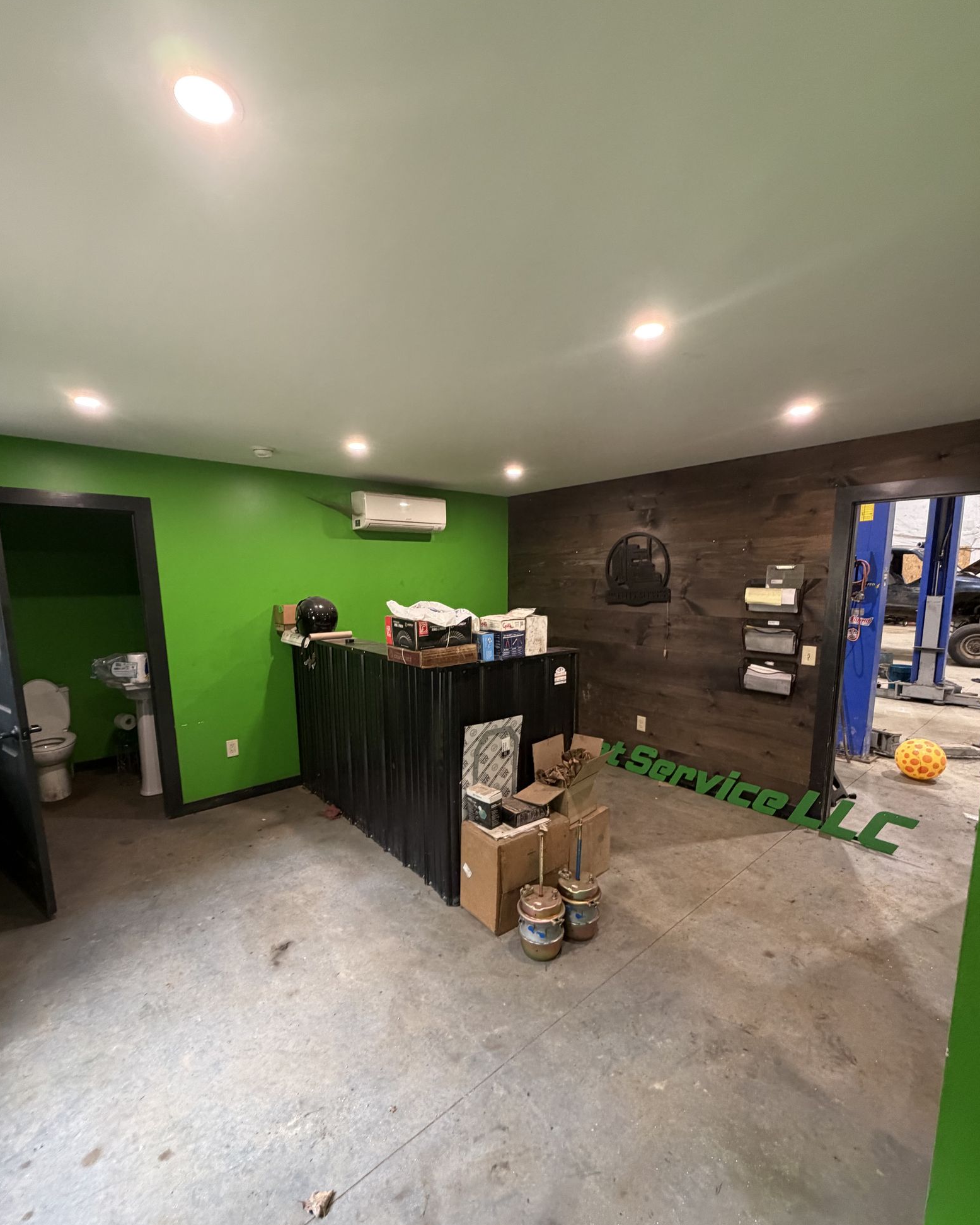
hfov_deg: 84.0
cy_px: 665
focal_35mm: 15
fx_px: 544
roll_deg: +0.5
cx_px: 481
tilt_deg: -10.4
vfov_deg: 96.6
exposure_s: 1/60
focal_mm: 2.22
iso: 400
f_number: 2.2
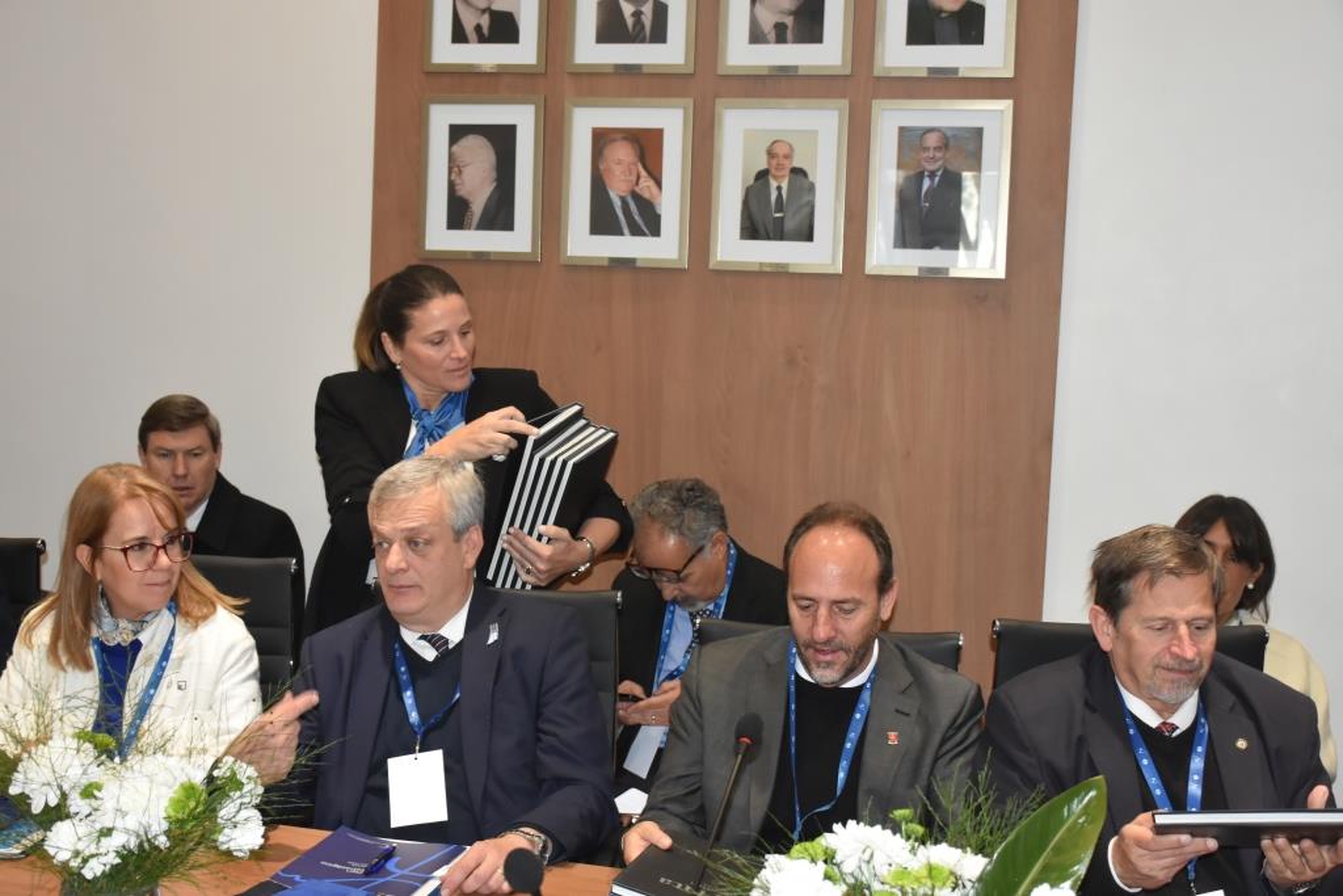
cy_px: 448
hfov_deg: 41.1
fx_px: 1791
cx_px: 672
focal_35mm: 48
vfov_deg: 28.1
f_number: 5.6
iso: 1600
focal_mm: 32
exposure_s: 1/100
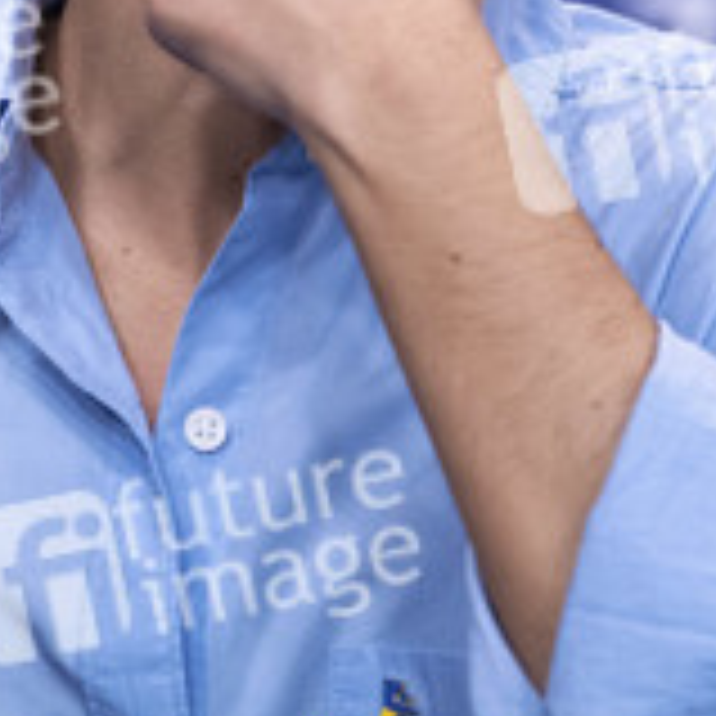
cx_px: 320
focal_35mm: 448
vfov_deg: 3.9
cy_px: -117
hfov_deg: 3.9
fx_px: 10484
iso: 1250
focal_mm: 140
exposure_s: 1/240
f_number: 2.8
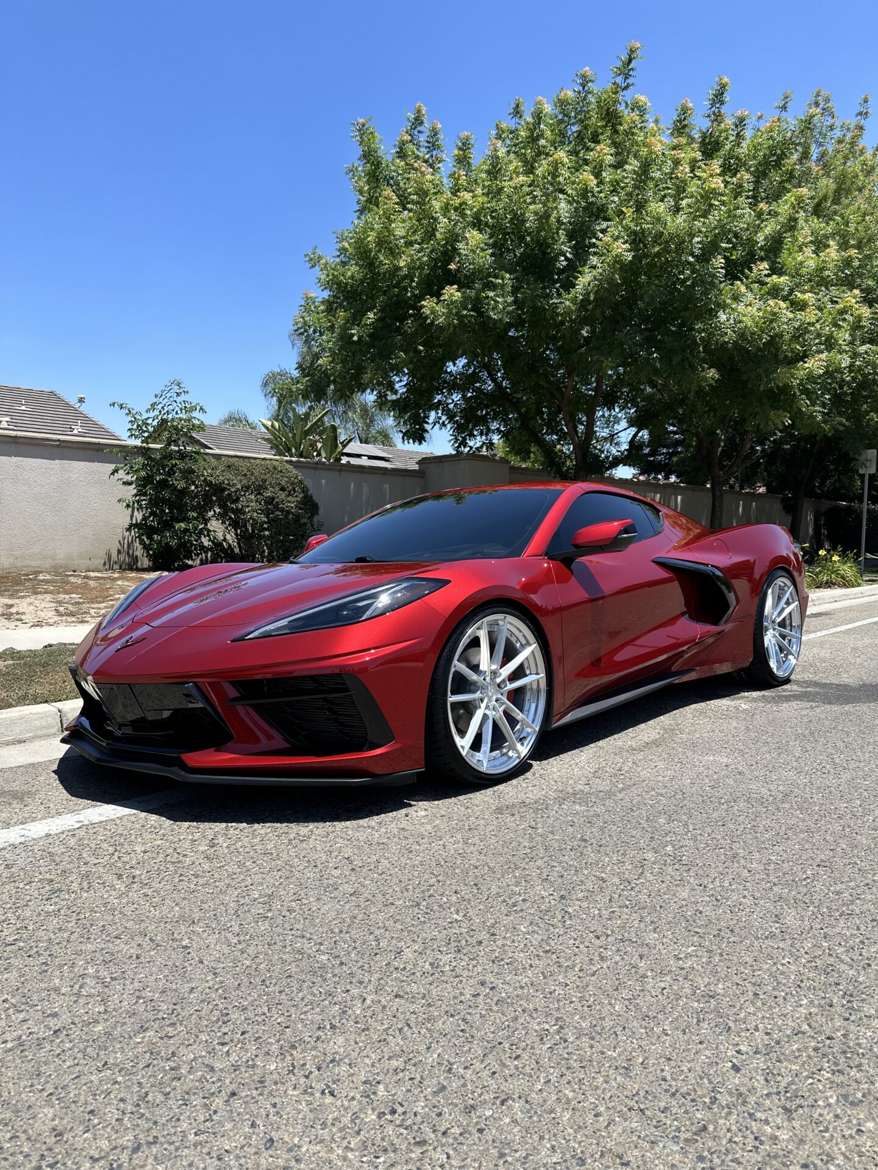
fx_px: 812
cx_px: 439
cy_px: 585
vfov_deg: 71.6
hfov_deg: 56.8
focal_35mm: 24
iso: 80
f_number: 1.78
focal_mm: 6.86
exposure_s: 1/3155
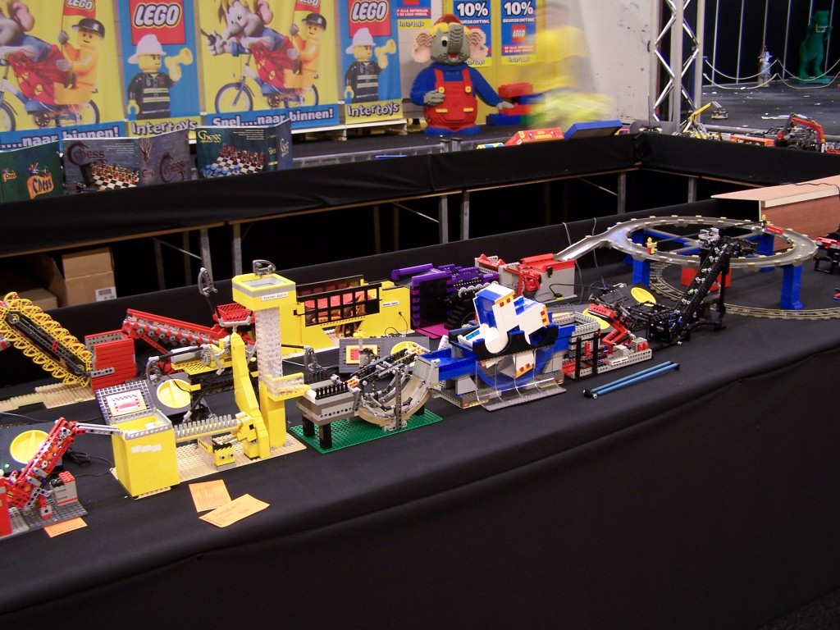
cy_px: 315
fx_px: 922
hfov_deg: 49.0
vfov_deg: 37.7
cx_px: 420
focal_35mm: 38
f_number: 2.8
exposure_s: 1/2
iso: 80
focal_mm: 6.3
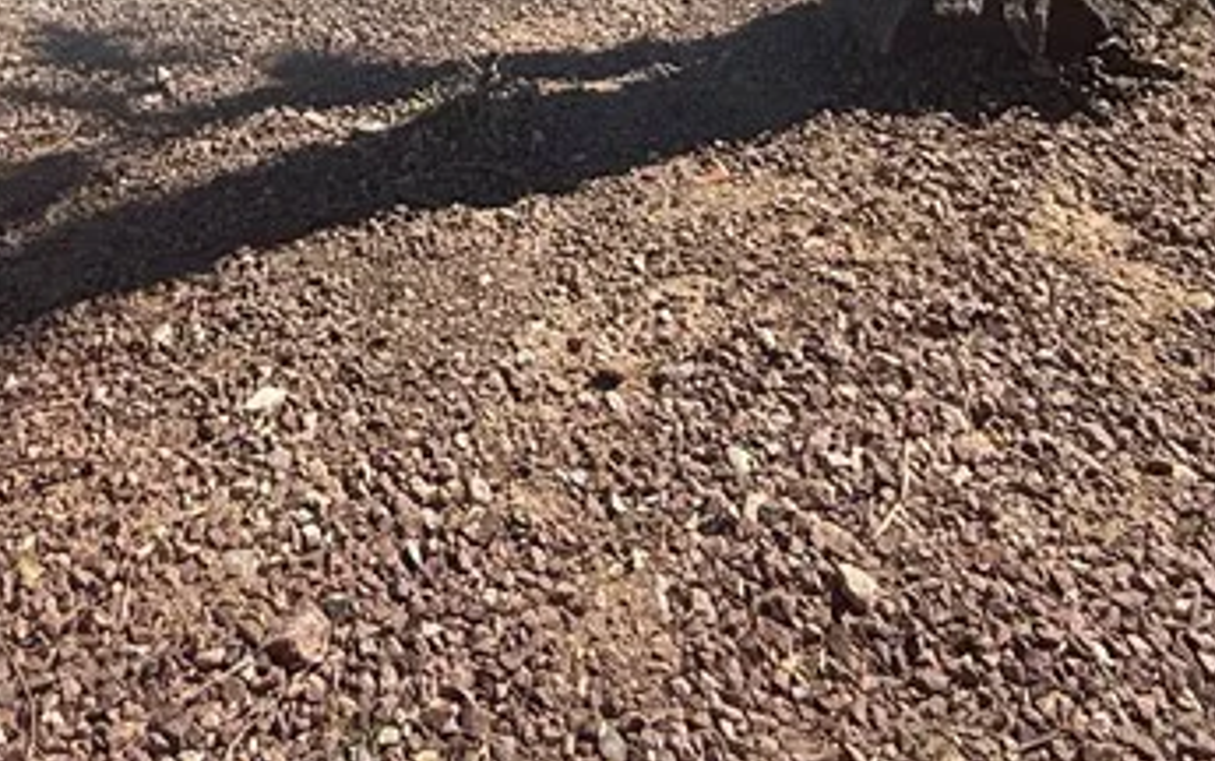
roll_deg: +1.0
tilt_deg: +1.3
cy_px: -539
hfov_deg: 44.9
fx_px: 1458
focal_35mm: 44
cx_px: 465
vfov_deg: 21.4
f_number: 2.2
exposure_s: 1/2976
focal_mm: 2.22
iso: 50
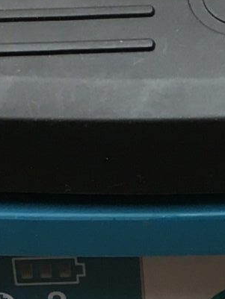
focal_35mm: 185
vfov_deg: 10.7
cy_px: 241
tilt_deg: -47.0
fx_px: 1602
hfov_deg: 7.9
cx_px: 280
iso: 64
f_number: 2.2
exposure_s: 1/30
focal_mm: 4.15
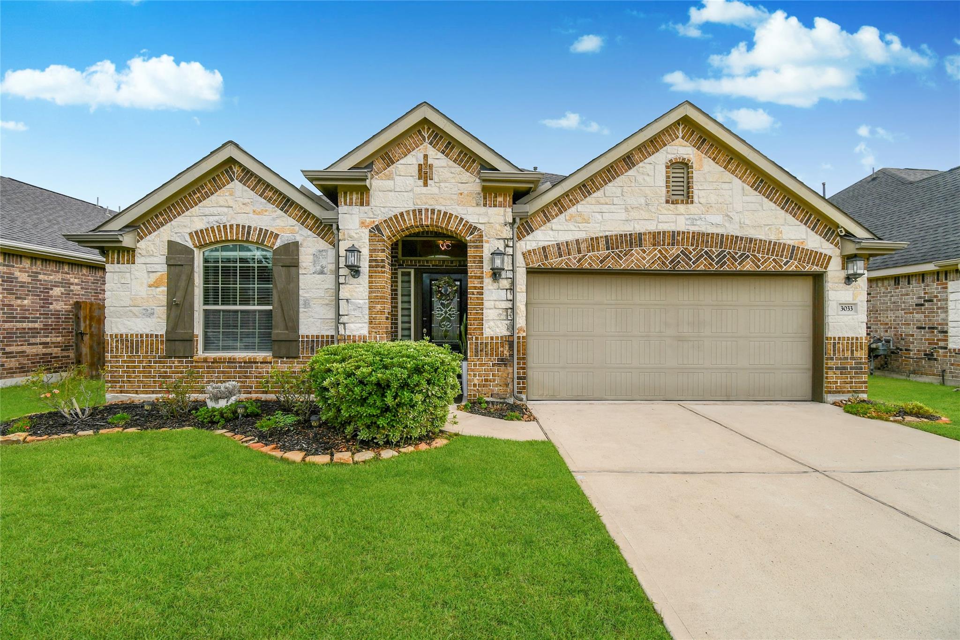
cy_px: 320
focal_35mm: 15
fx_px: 400
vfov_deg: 77.3
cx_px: 480
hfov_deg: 100.4
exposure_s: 1/320
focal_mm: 10
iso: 100
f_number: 9
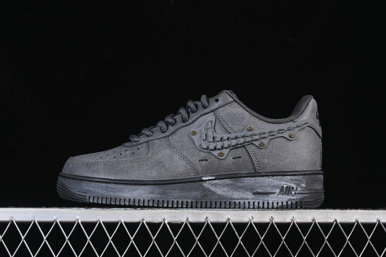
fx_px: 804
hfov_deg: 27.0
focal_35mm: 75
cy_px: 128
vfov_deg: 18.2
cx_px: 193
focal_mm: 50
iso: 160
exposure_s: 1/60
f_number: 6.3
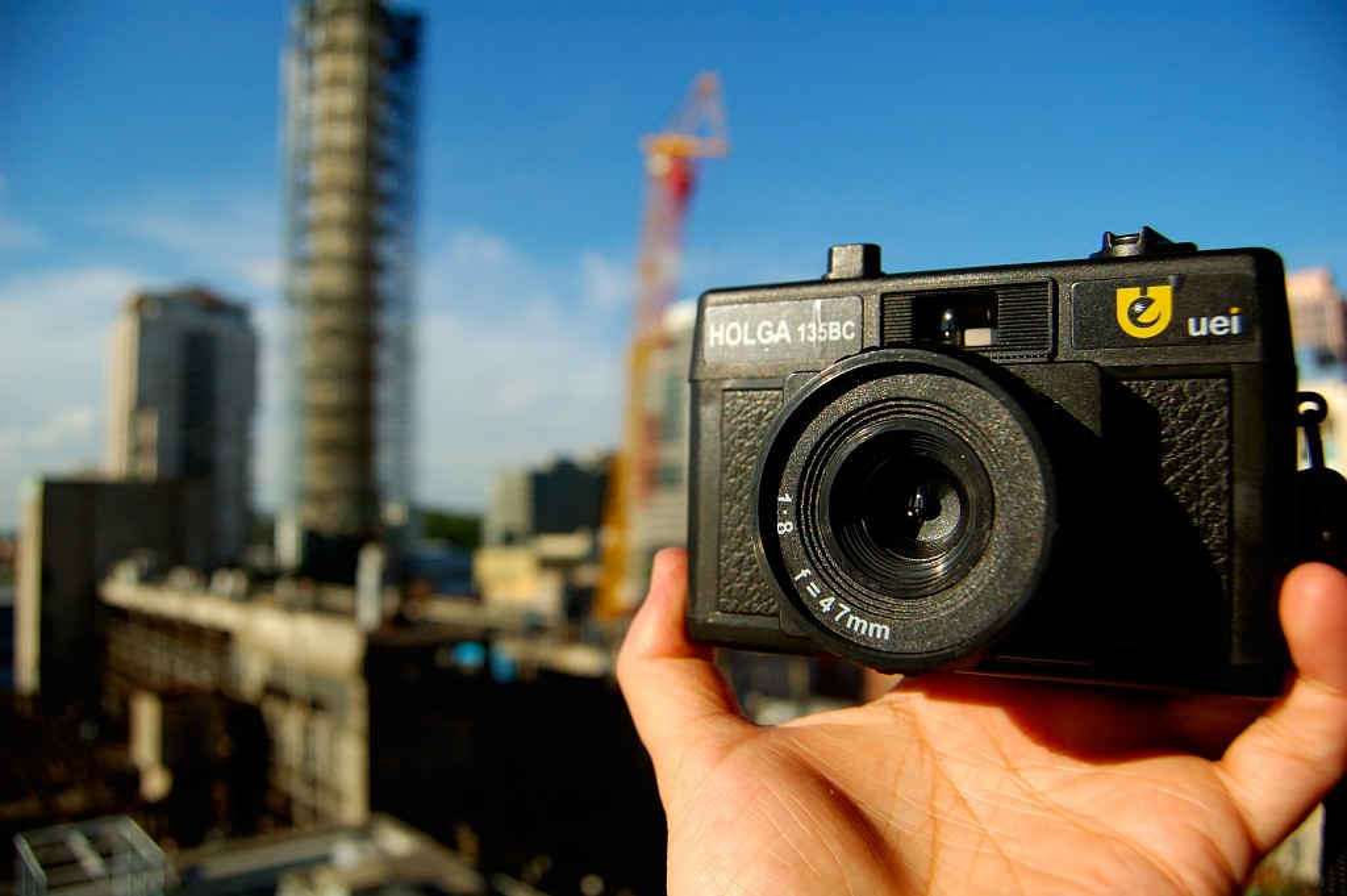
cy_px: 448
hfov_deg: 67.4
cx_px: 674
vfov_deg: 47.9
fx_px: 1009
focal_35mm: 27
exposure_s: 1/2000
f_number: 4.5
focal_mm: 18
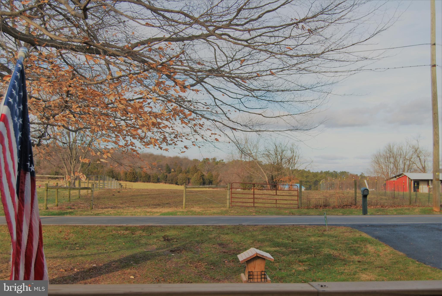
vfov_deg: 28.1
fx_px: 590
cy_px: 148
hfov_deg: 41.1
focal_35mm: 48
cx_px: 221
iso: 100
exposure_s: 1/200
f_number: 7.1
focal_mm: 32
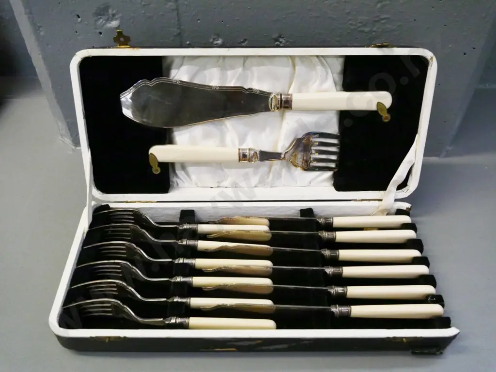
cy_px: 186
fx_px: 430
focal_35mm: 30
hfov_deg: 60.0
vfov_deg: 46.8
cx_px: 248
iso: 3200
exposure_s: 1/320
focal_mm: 15
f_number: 5
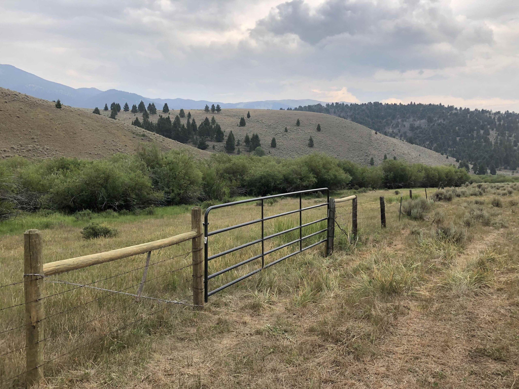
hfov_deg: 63.4
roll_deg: -0.5
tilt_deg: -3.8
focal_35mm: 28
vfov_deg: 49.7
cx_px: 260
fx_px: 420
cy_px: 194
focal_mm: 3.99
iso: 20
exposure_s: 1/706
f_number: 1.8
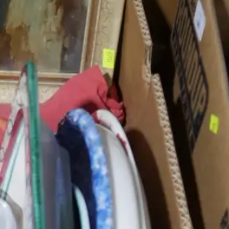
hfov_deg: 17.5
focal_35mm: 96
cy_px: 171
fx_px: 719
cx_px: -26
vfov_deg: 18.0
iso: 400
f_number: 3.5
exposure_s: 1/60
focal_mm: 14
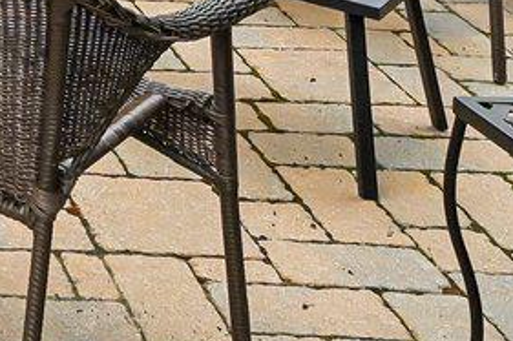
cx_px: -442
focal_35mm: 102
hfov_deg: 16.4
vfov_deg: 10.8
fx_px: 1453
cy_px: -555
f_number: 8
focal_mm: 14
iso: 100
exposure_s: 1/200
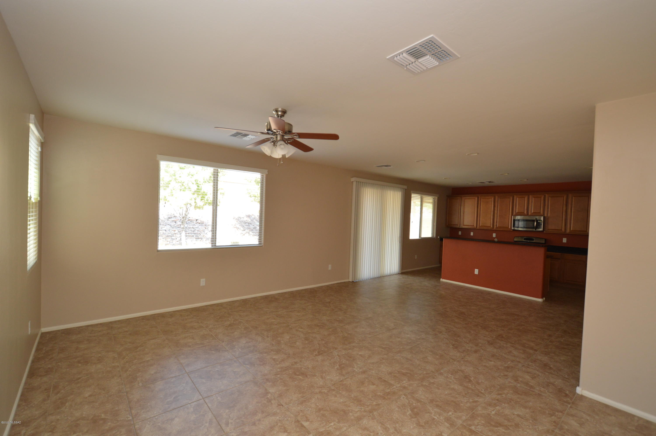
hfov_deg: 100.4
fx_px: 273
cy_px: 218
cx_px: 328
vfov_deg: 77.2
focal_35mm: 15
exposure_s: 1/60
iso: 400
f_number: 4
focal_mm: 10
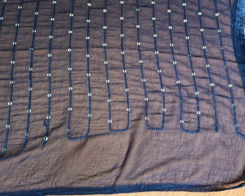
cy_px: 98
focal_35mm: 28
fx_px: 203
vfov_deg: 51.6
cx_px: 133
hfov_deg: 62.1
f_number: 1.8
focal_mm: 5.4
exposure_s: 1/40
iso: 640
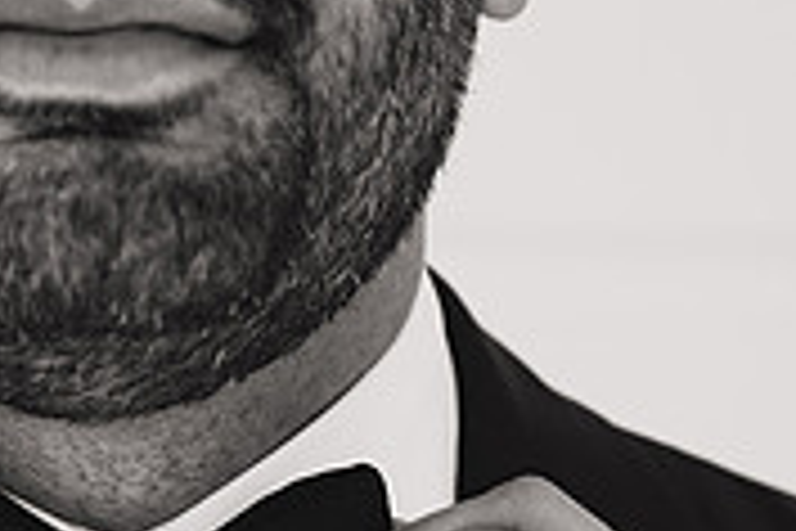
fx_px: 5063
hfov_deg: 9.0
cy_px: 623
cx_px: 117
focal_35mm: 229
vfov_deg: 6.0
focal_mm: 70
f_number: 3.5
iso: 100
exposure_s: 1/250
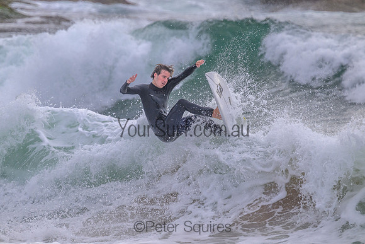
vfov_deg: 1.7
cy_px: 122
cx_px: 182
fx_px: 8113
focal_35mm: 800
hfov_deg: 2.6
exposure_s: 1/1600
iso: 1800
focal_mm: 800
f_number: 11
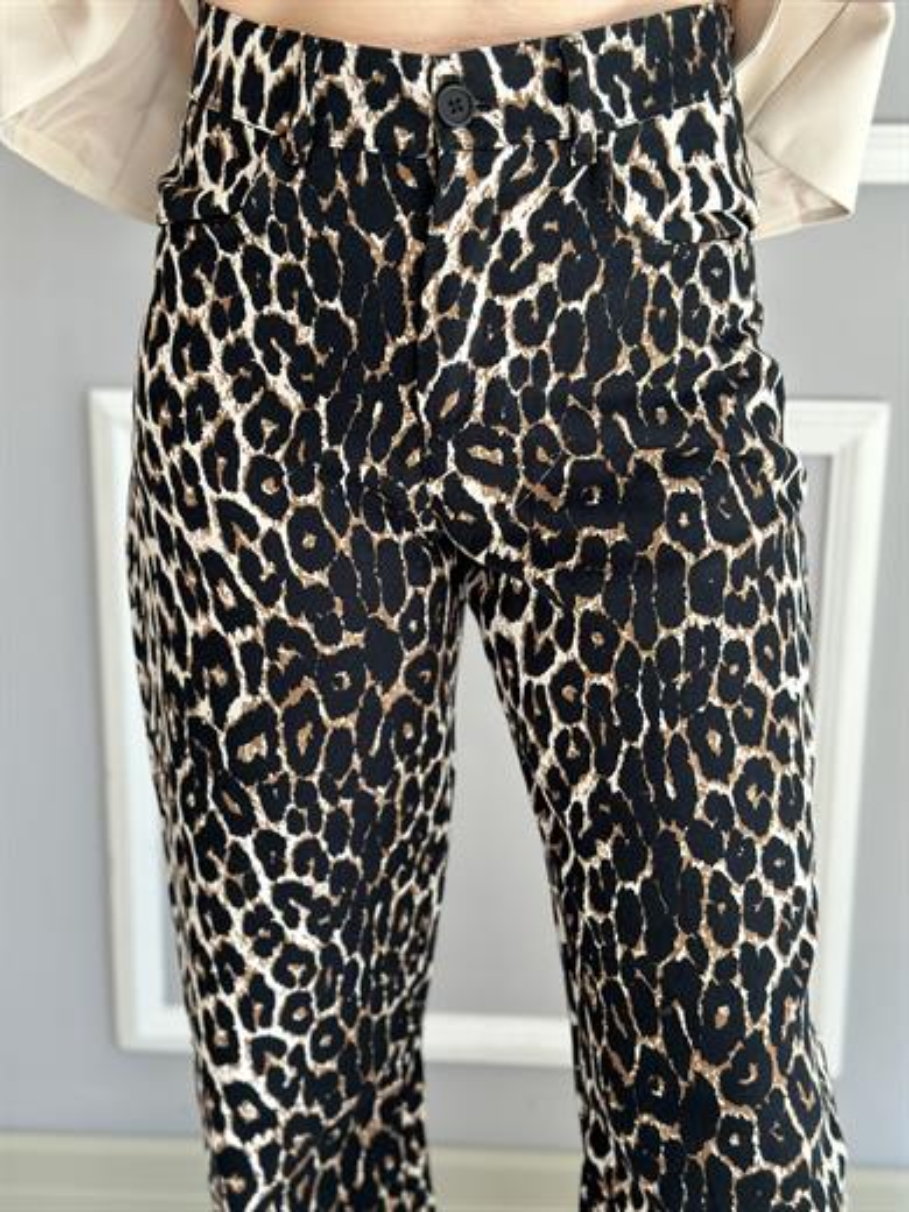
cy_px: 606
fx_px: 1681
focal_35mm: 48
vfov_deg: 39.7
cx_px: 454
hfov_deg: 30.3
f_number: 1.78
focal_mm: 6.86
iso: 125
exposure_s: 1/121
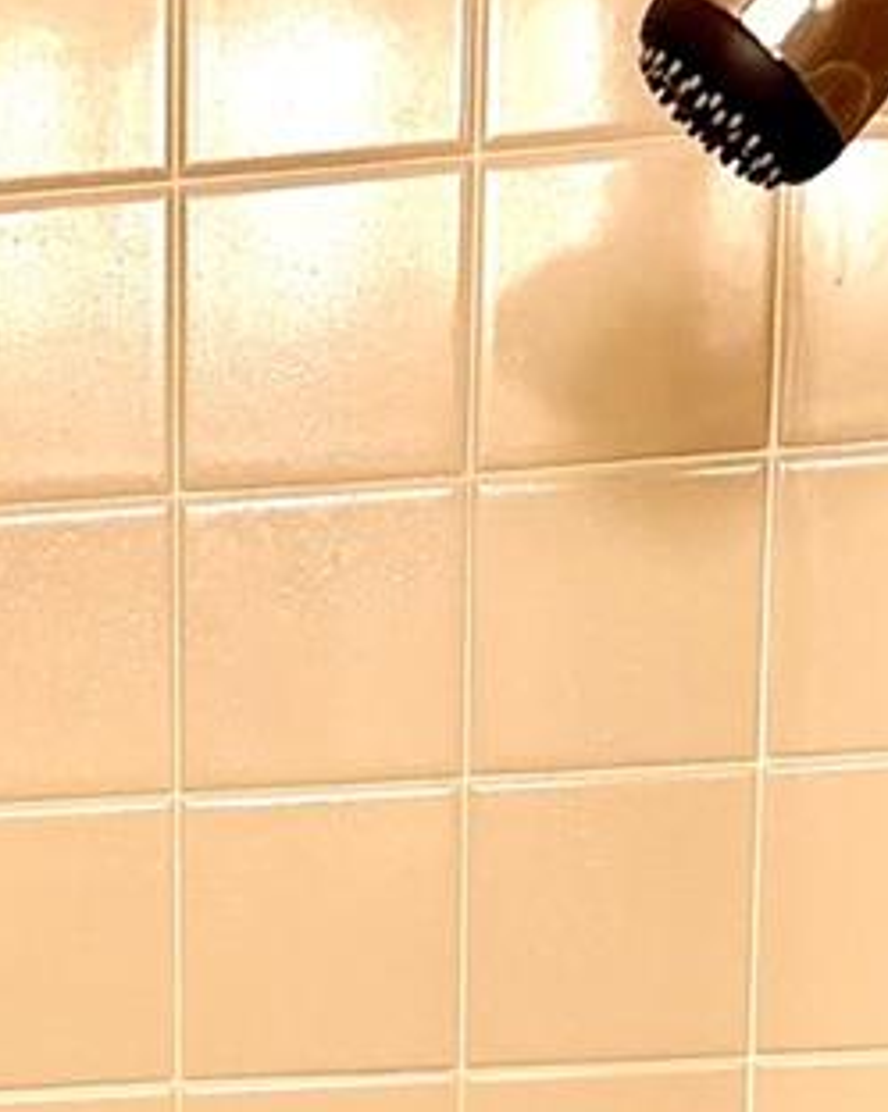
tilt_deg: -17.4
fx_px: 4113
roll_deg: +2.8
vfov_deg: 13.6
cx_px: -585
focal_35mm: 125
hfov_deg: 11.6
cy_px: 2096
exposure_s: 1/60
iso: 64
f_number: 1.6
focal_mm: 5.96
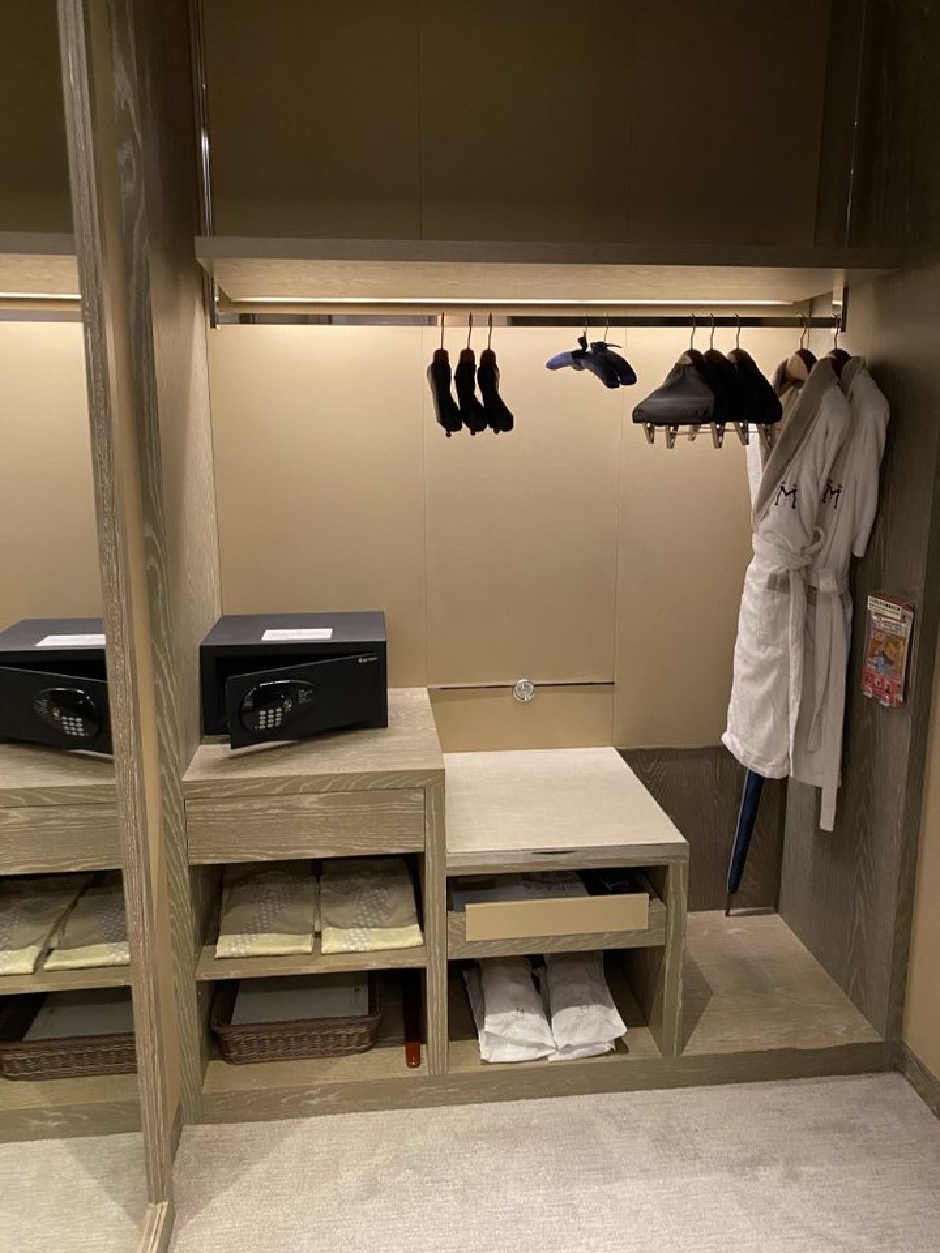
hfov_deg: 53.1
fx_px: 941
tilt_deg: -10.1
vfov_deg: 67.3
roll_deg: -1.2
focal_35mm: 26
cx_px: 470
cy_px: 626
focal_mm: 4.25
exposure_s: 1/60
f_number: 1.8
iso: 400
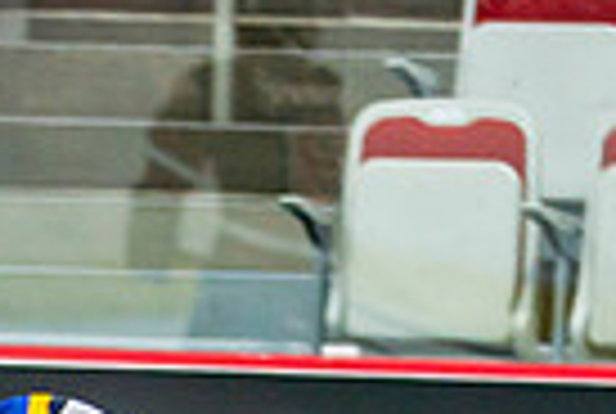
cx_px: 175
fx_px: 14782
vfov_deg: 1.6
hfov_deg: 2.4
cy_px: 892
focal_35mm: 862
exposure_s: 1/640
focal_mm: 123
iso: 500
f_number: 3.2
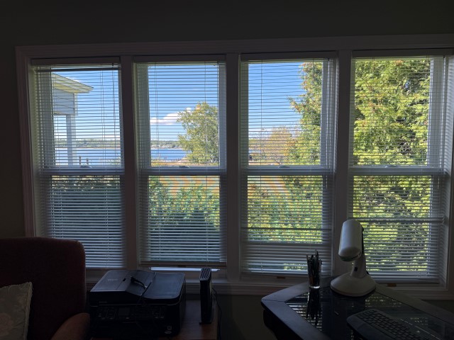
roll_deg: +0.1
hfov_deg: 71.6
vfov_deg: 56.8
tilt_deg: -3.1
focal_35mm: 24
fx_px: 315
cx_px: 227
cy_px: 170
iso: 100
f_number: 1.78
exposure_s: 1/677
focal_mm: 6.76
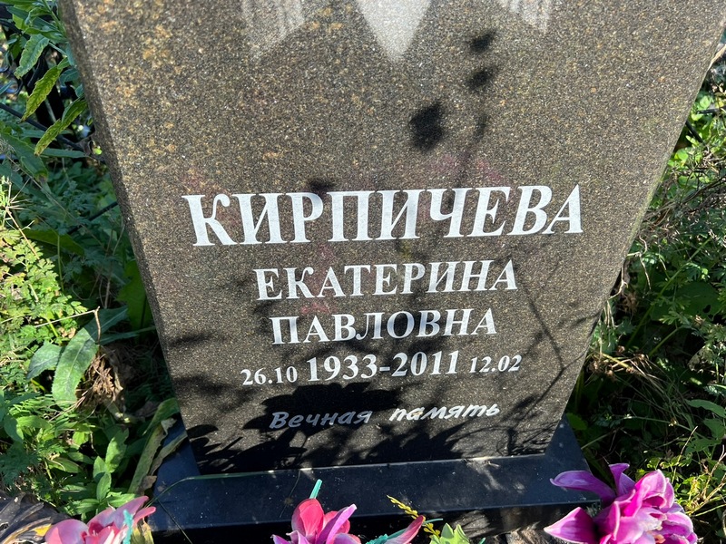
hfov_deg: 67.3
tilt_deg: -43.5
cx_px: 363
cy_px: 272
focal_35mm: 26
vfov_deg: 53.1
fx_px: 545
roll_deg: -0.6
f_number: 1.5
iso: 50
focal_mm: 5.7
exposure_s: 1/780
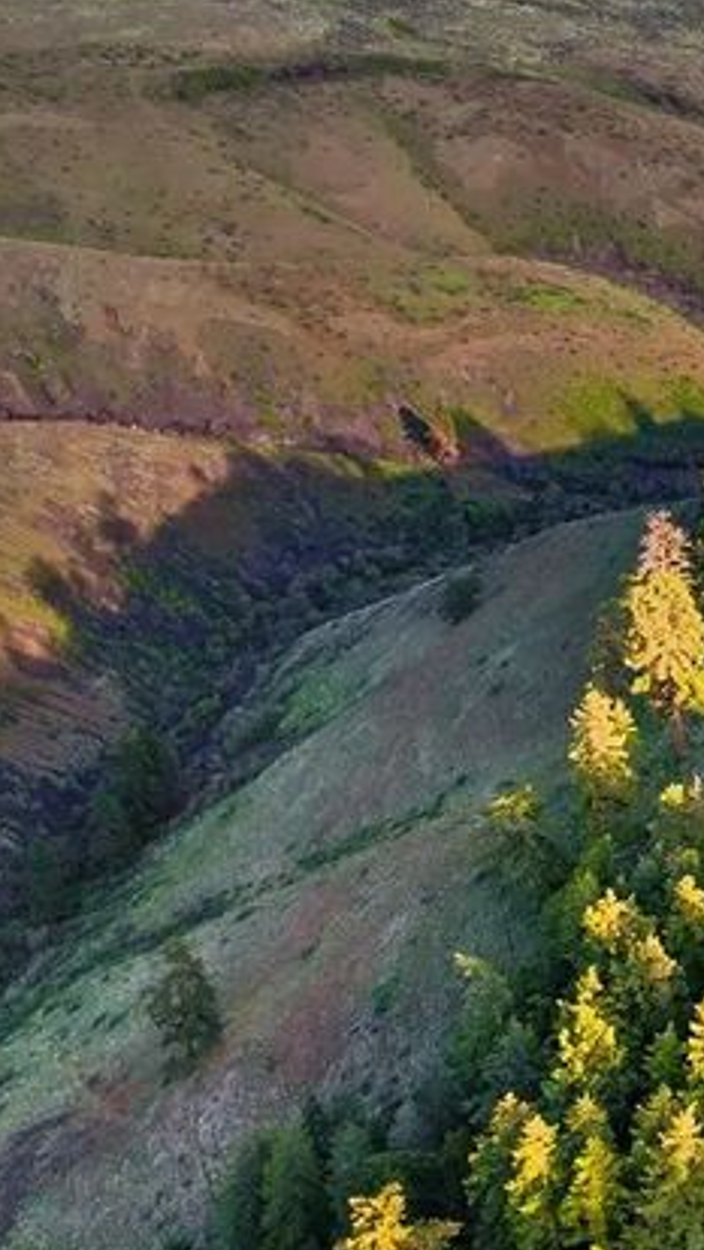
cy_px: 420
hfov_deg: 19.3
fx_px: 1891
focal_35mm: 57
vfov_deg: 36.2
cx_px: 952
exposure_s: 1/60
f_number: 2.8
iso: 100
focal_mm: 8.38
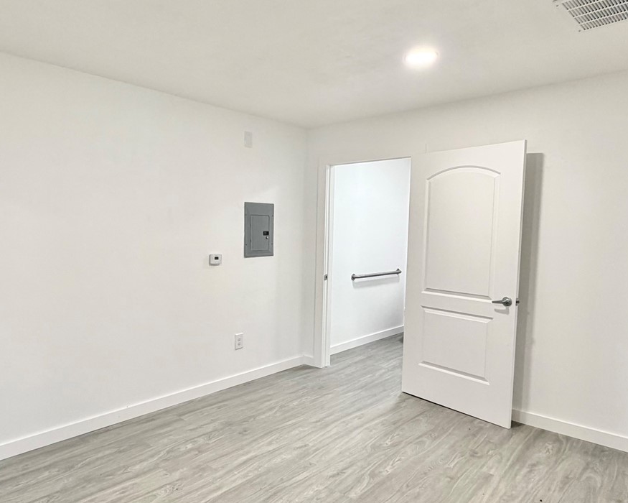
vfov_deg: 56.8
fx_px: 465
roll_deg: -0.1
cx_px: 270
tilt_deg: -4.0
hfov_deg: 67.8
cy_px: 259
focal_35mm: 25
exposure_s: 1/60
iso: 200
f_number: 2.2
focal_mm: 2.22
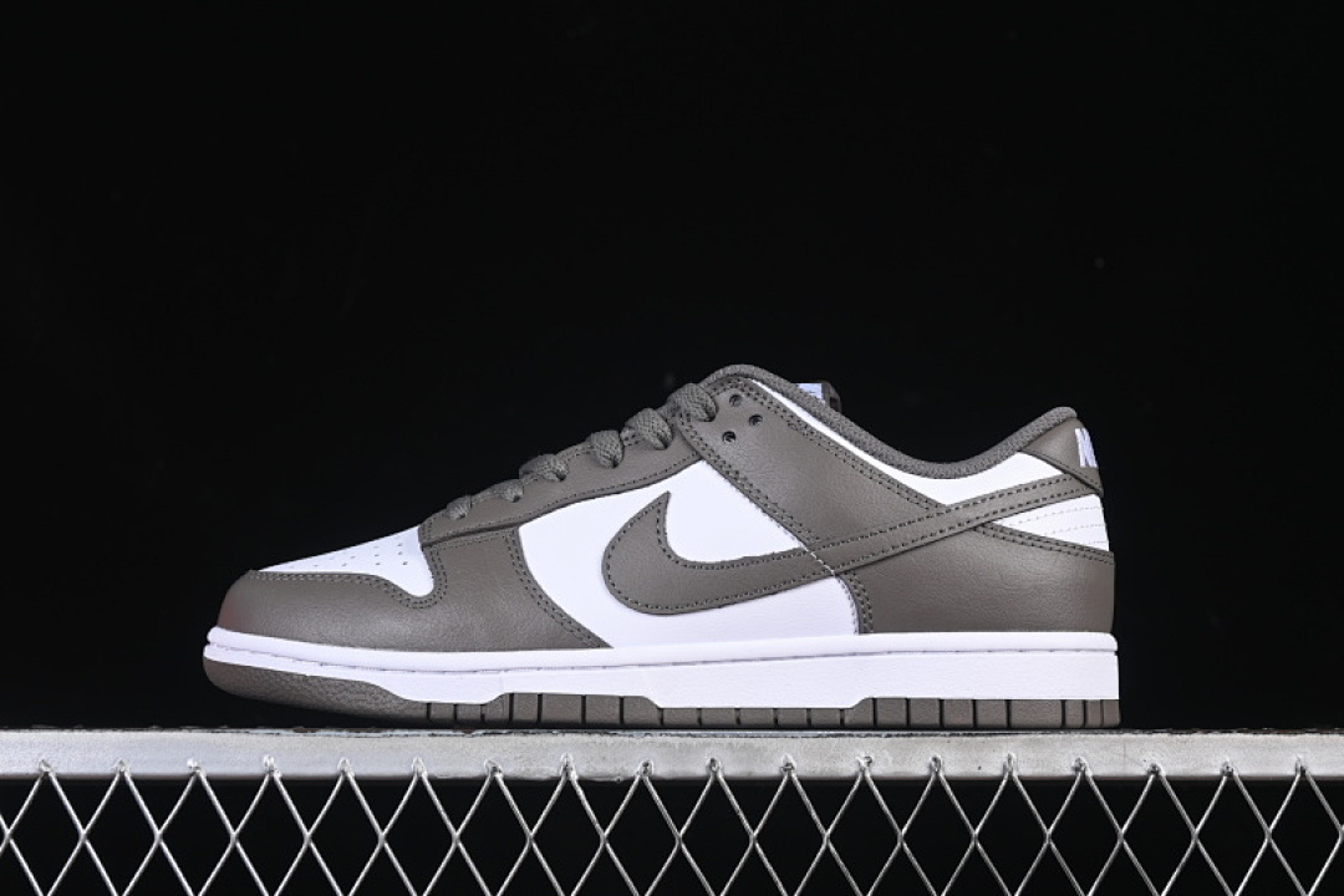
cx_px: 672
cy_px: 448
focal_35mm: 72
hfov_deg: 28.1
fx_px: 2688
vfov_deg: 18.9
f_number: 7.1
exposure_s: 1/80
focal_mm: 48
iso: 160
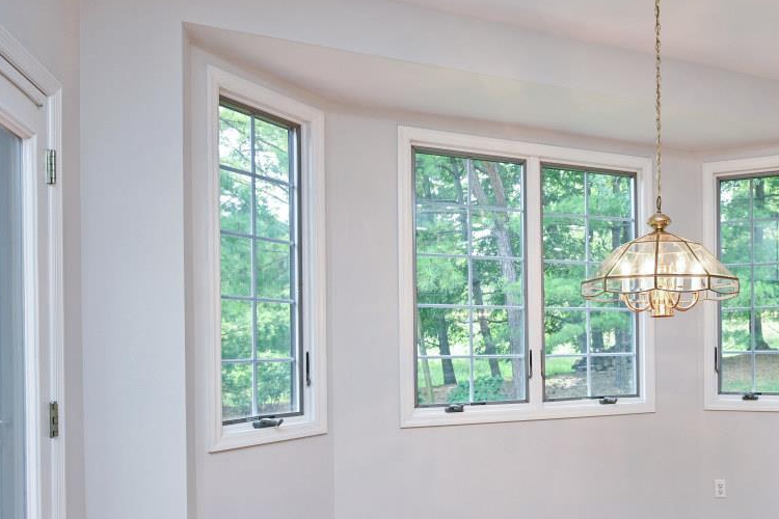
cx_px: 618
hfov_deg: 60.5
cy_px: 342
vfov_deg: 45.8
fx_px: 606
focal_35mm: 28
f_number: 4
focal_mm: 14
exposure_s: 1/60
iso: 220
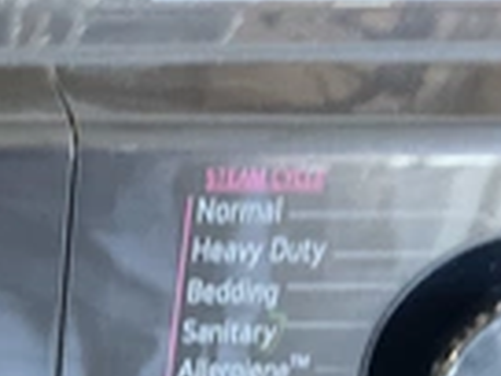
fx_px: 1230
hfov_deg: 20.9
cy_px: 398
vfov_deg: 16.9
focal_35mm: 85
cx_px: -155
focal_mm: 3
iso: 250
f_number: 1.8
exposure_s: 1/40
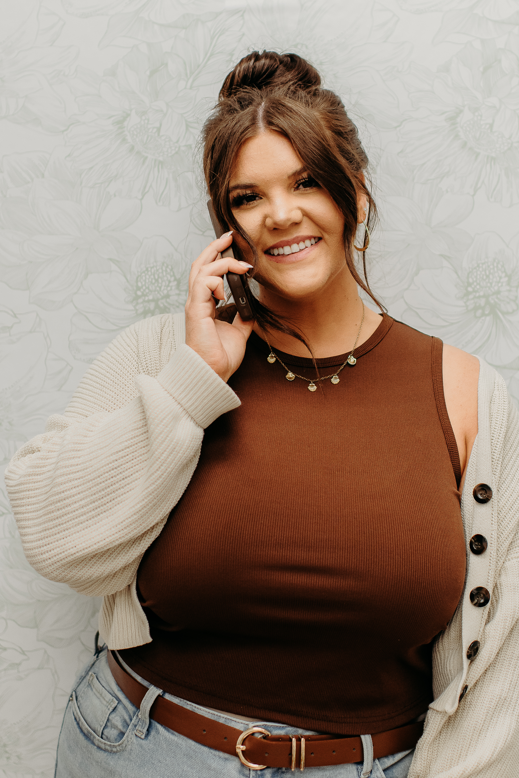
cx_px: 295
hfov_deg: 21.6
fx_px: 1362
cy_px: 311
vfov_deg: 31.8
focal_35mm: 63
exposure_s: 1/500
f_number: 2
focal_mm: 35
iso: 200
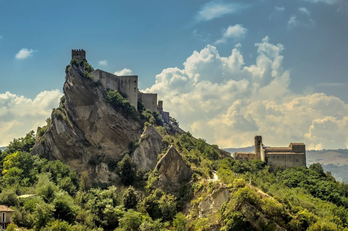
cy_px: 116
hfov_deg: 27.0
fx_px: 723
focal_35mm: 75
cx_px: 174
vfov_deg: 18.1
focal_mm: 50
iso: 100
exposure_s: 1/250
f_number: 13
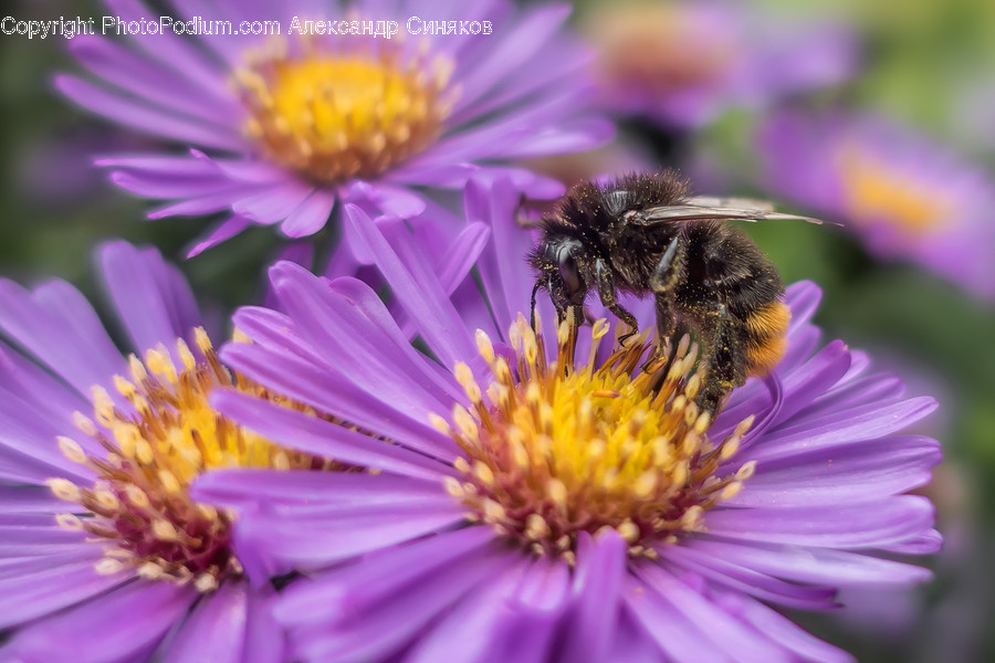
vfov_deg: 53.1
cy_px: 332
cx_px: 498
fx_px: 663
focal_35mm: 24
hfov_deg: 73.7
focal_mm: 8.8
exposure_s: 1/800
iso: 125
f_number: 2
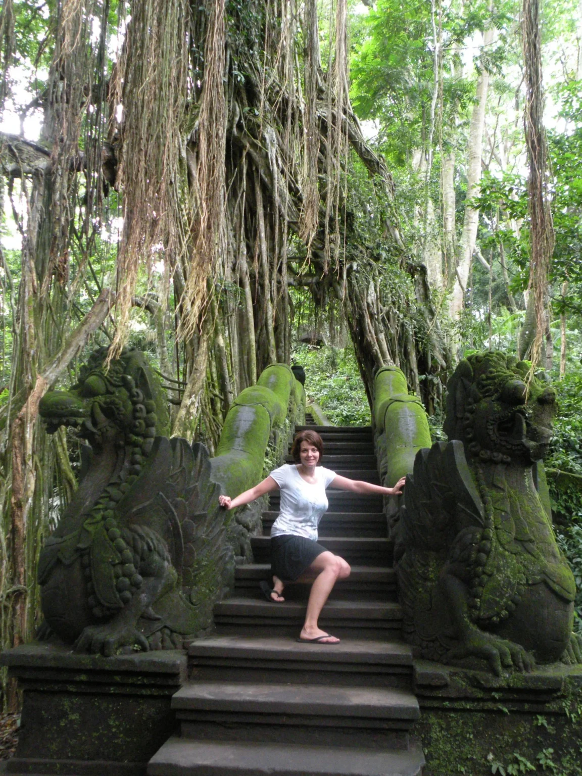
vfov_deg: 55.4
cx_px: 291
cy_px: 388
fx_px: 740
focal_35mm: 33
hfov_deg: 42.9
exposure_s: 1/60
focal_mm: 5.8
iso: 351
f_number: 3.2
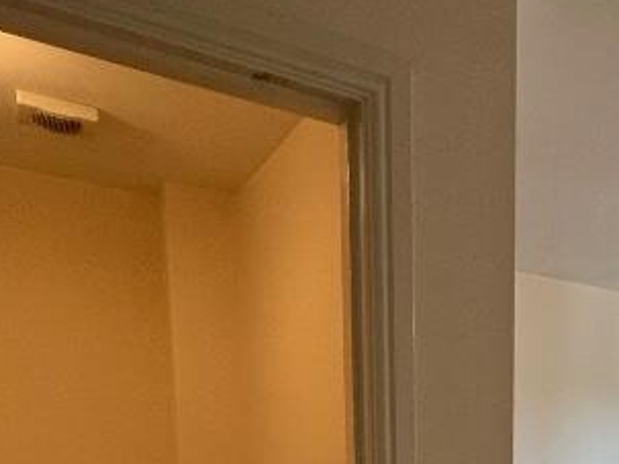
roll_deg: -2.1
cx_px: 639
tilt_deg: -9.3
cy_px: 630
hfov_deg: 37.6
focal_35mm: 44
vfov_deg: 26.8
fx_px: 786
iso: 250
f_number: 1.8
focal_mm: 1.57
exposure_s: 1/100
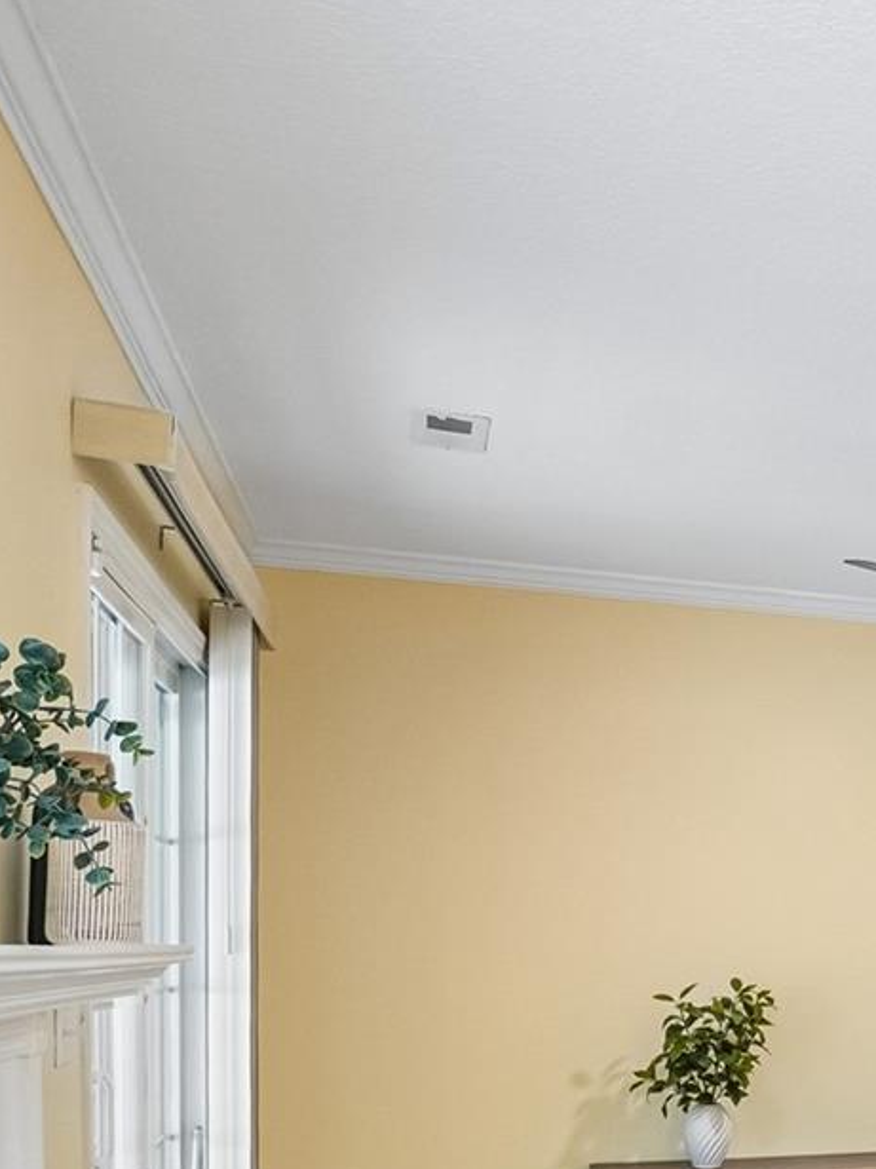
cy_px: 1003
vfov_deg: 37.6
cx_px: 1532
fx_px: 1620
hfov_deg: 21.4
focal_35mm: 48
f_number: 8
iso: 400
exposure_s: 1/15
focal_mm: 10
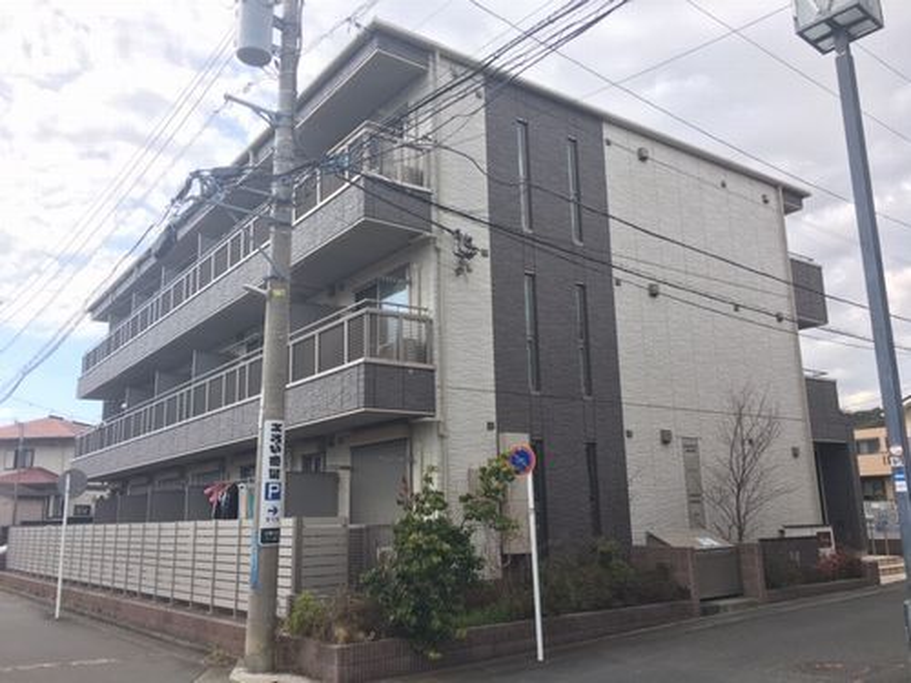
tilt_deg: +11.2
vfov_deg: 48.2
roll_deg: +0.7
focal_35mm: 29
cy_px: 342
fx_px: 763
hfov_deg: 61.7
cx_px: 456
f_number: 2.2
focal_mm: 4.15
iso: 25
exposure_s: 1/578
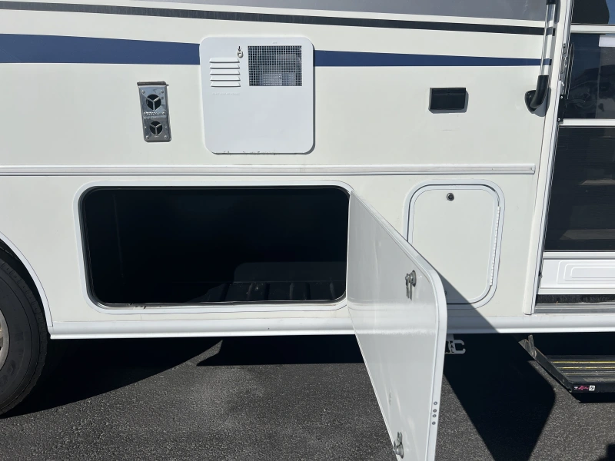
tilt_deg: -13.3
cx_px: 308
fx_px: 462
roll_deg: +1.1
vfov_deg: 53.1
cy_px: 230
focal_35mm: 26
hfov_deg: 67.3
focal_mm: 5.7
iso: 50
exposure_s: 1/14286
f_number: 1.5
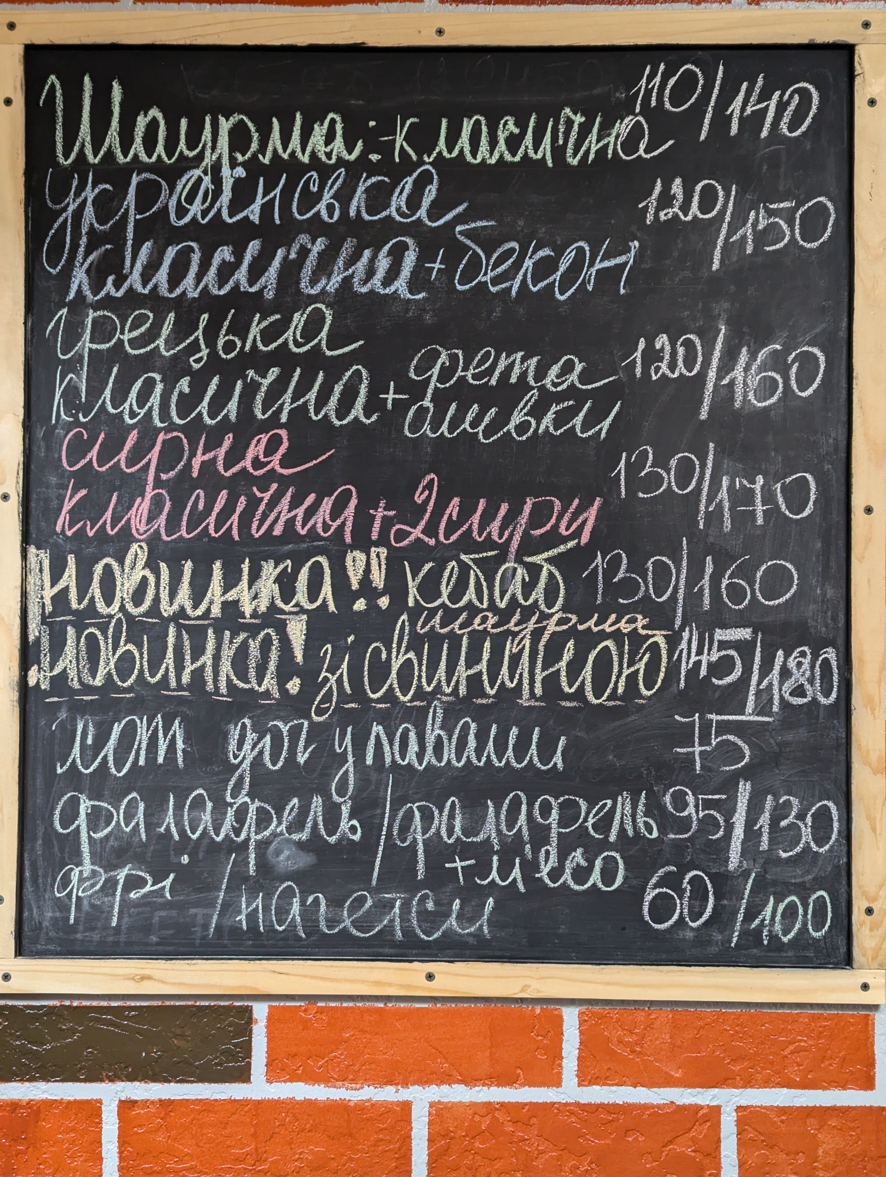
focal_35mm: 48
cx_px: 443
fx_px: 1634
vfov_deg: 39.6
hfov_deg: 30.3
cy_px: 588
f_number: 1.85
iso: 196
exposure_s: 1/23.2
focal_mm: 6.81
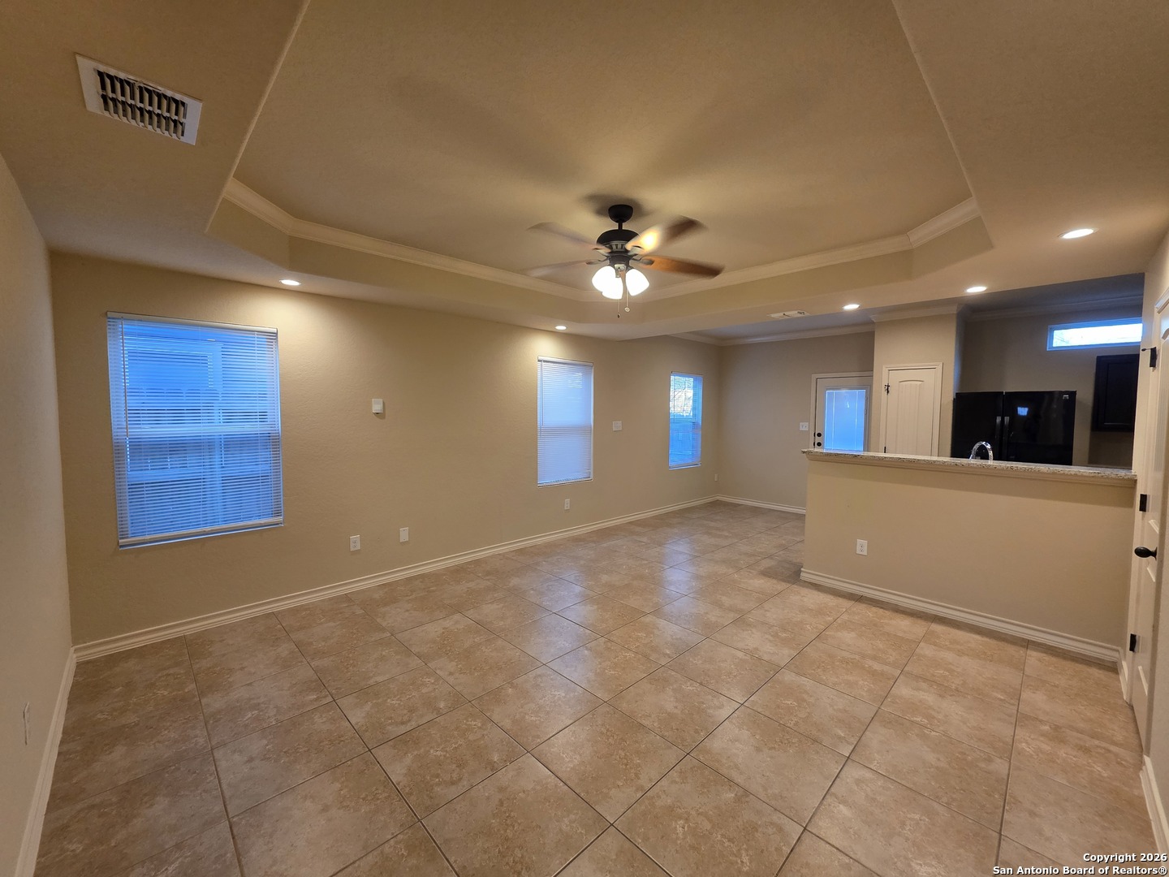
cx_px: 584
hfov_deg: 106.2
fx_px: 439
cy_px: 438
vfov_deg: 89.9
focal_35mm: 13
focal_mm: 2.2
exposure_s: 1/60
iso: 200
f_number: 1.9
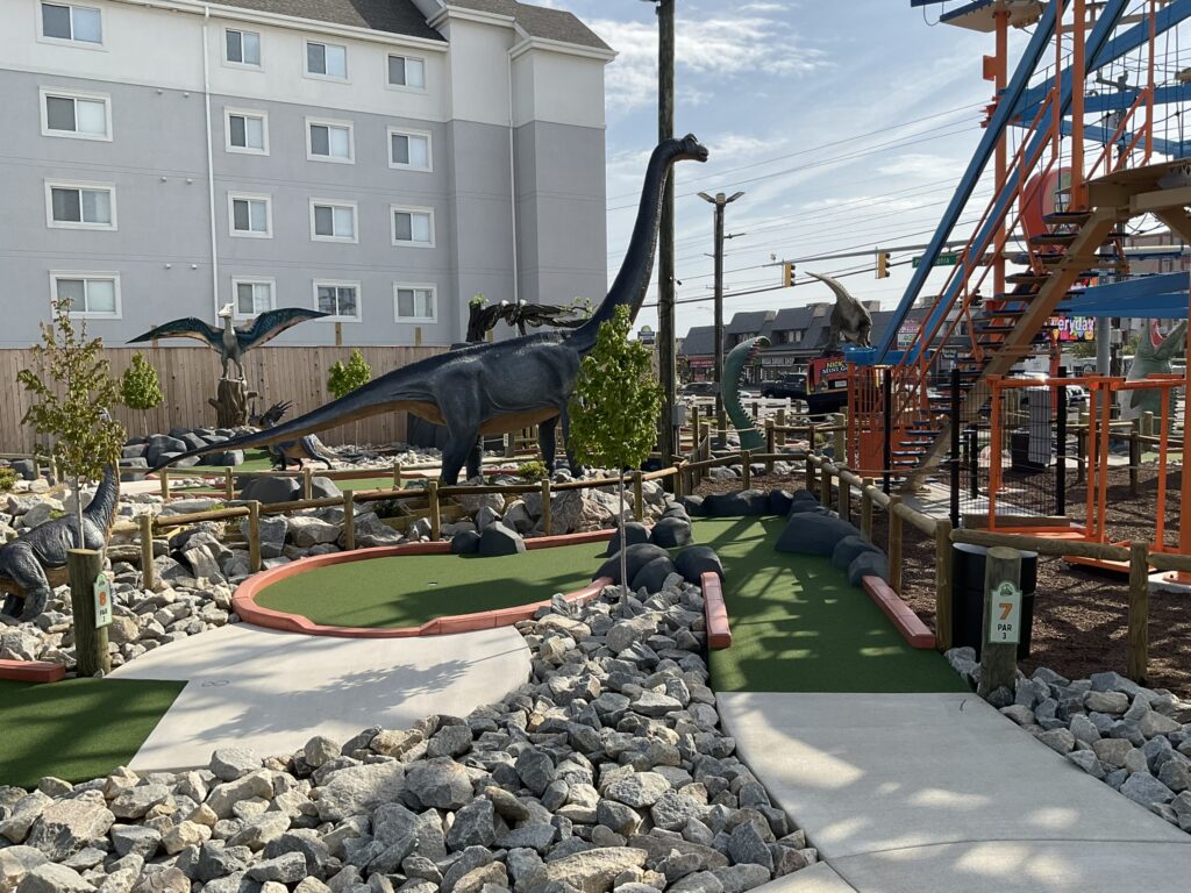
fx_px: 998
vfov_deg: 48.2
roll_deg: +1.1
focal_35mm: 29
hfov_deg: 61.7
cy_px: 446
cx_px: 596
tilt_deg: -4.5
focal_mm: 3
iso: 16
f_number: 1.8
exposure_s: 1/2427
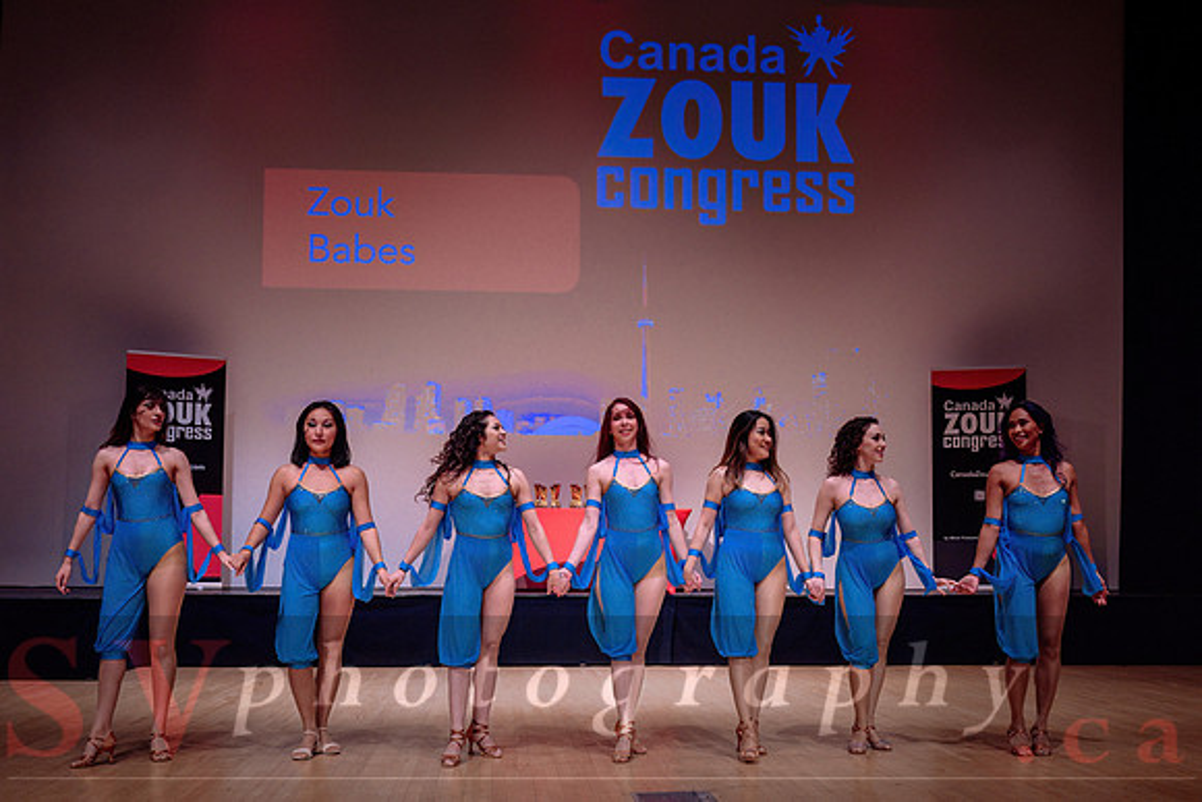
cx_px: 611
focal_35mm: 42
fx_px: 1415
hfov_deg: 46.0
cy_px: 460
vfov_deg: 31.6
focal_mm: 33
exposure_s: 1/500
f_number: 2.8
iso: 1600
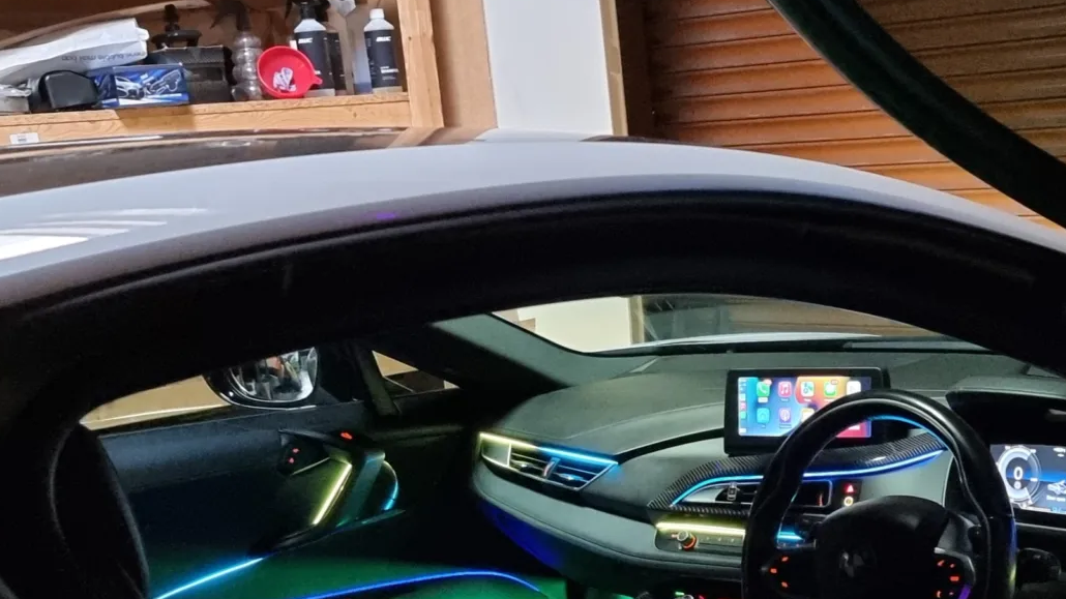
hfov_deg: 31.8
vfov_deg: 18.4
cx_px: 782
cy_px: 473
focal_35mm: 65
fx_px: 1837
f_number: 1.8
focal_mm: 6.7
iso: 1600
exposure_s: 1/25
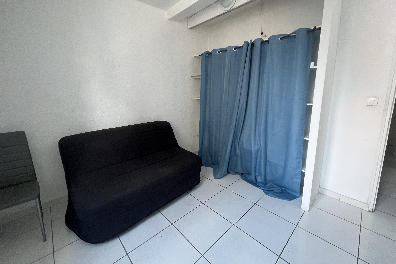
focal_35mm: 14
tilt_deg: -8.5
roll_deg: -1.1
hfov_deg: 104.3
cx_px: 200
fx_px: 154
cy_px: 116
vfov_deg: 80.8
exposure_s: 1/93
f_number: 1.8
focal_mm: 1.57
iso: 250
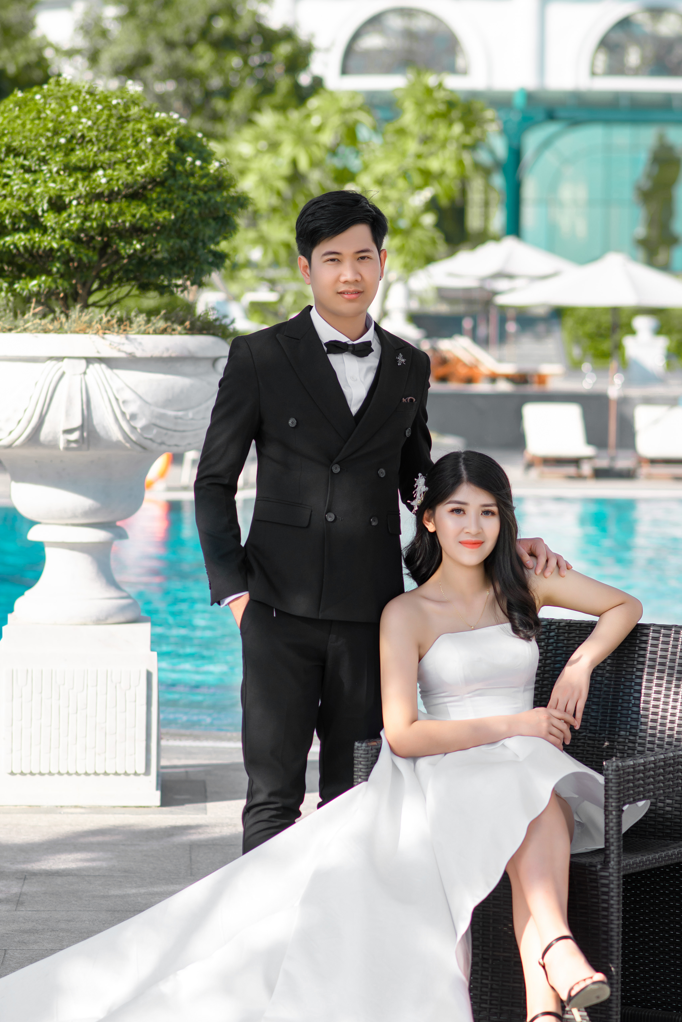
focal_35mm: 122
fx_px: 3464
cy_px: 506
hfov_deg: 11.2
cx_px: 416
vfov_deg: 16.8
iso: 100
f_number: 3.2
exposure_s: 1/1000
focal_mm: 85
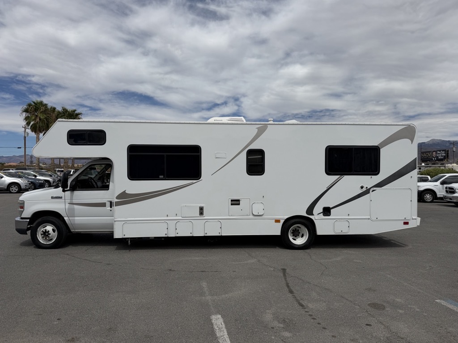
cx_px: 229
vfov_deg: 56.8
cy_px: 172
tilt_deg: +2.1
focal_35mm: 24
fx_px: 318
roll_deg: -0.5
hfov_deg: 71.6
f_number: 1.78
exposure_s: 1/11905
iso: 80
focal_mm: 6.76
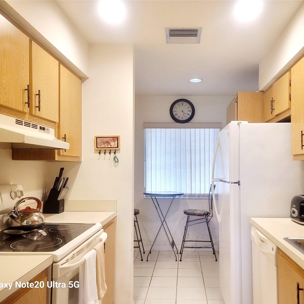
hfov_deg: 53.9
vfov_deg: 54.0
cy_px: 154
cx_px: 172
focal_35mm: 30
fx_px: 298
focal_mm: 7
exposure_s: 1/120
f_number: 1.8
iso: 320
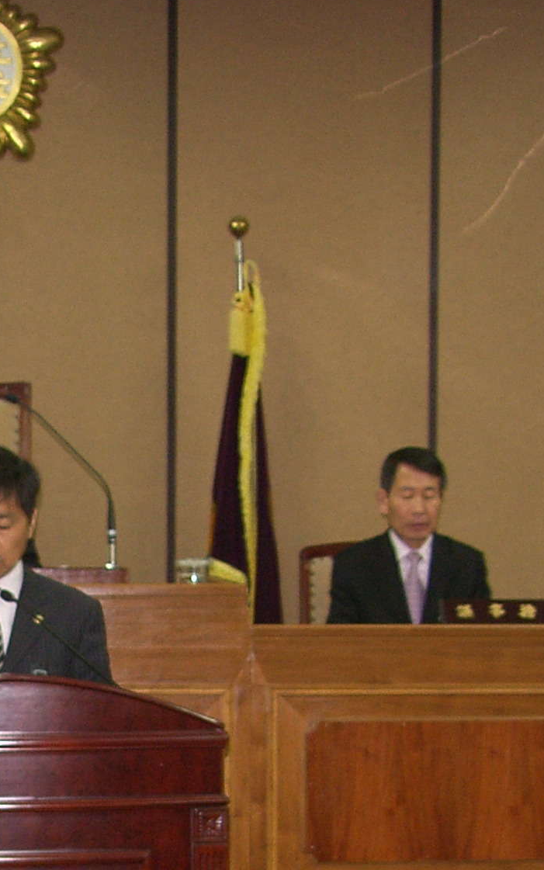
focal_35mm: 108
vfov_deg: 18.8
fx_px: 2561
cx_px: 27
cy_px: 839
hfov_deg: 12.0
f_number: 2.5
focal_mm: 9
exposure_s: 1/40
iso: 100
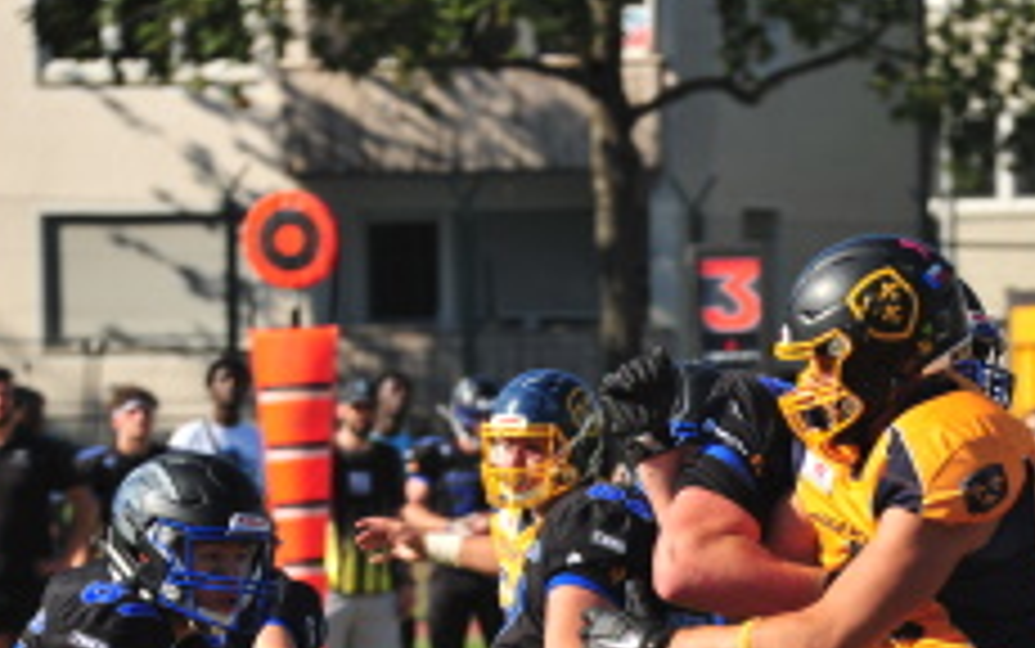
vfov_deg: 3.0
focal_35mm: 443
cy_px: 722
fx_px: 12502
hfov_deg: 4.7
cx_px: 914
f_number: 6.3
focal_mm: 200
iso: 800
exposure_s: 1/2000
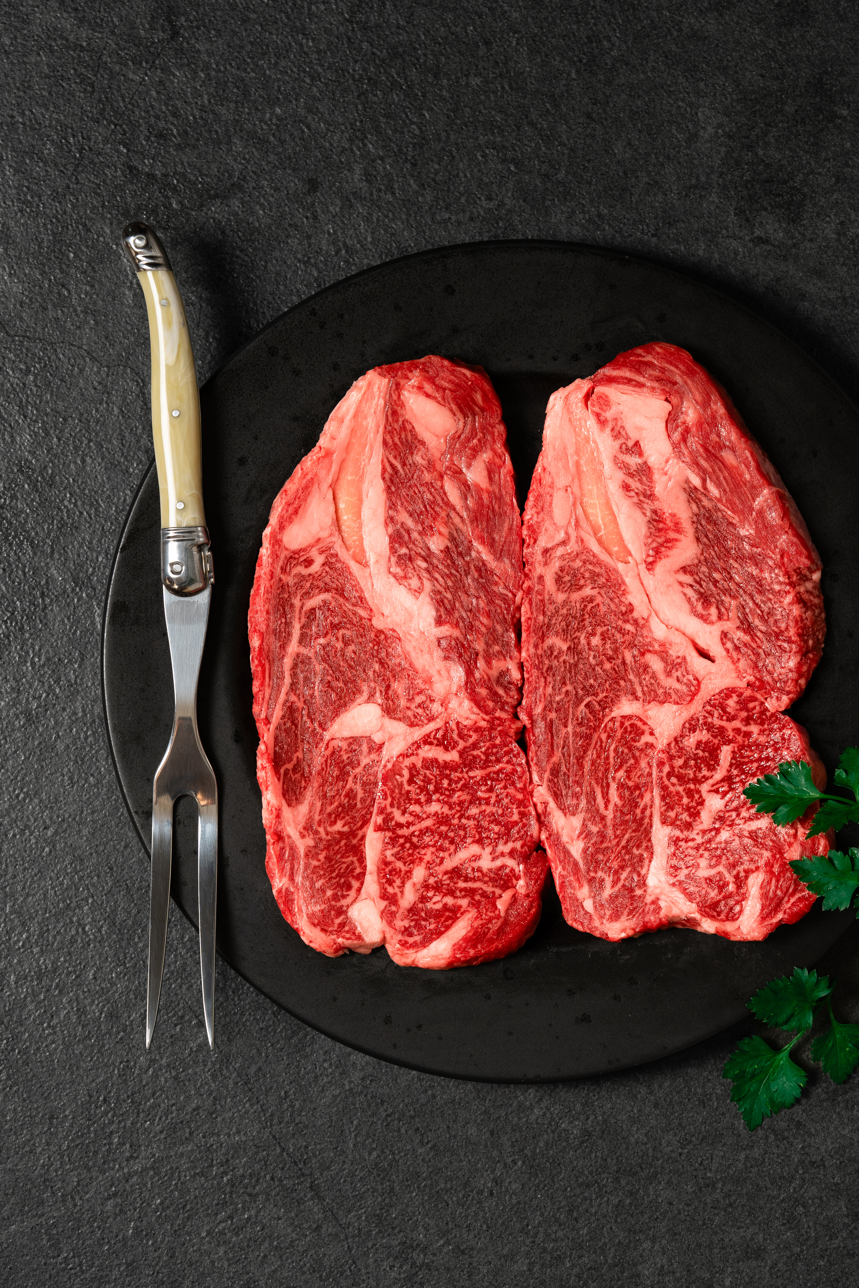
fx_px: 3221
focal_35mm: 90
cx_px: 430
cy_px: 644
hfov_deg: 15.2
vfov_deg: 22.6
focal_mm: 90
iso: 400
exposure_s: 1/50
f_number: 6.3
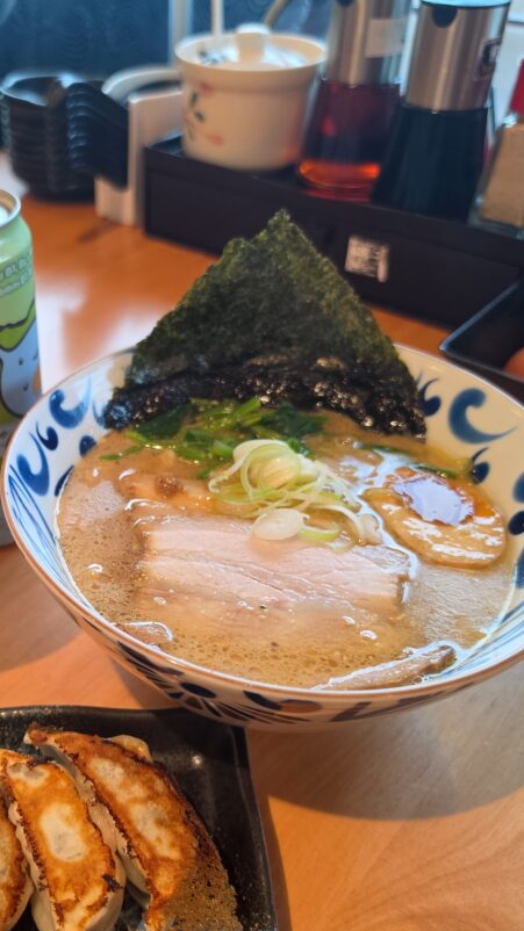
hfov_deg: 35.3
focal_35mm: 32
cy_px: 496
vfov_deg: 61.0
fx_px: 791
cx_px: 93
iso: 125
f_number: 1.4
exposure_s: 1/180
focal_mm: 6.5
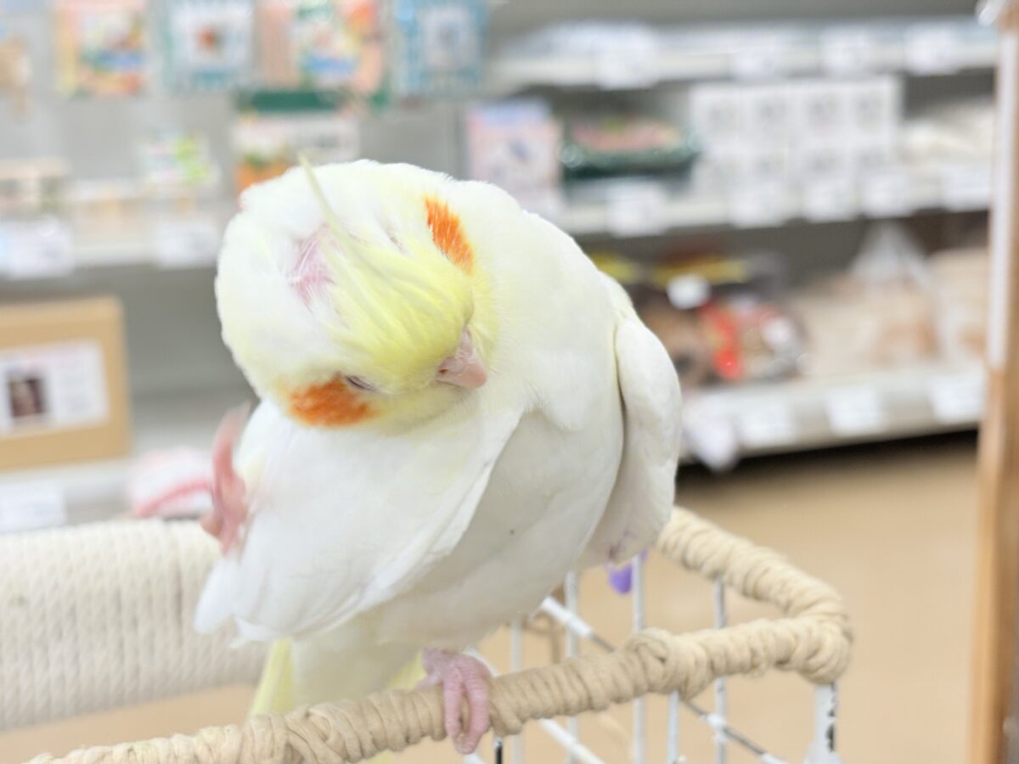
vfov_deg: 28.0
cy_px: 382
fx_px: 1531
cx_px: 510
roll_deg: +2.2
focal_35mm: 52
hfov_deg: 36.8
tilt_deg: -13.1
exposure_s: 1/50
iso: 40
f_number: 1.6
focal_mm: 5.96
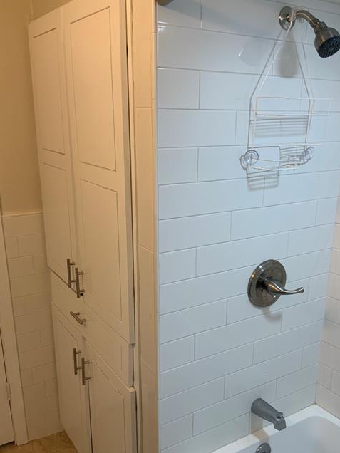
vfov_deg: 52.4
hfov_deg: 40.7
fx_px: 458
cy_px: 263
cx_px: 183
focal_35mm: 35
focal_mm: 3
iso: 64
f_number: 1.8
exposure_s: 1/120
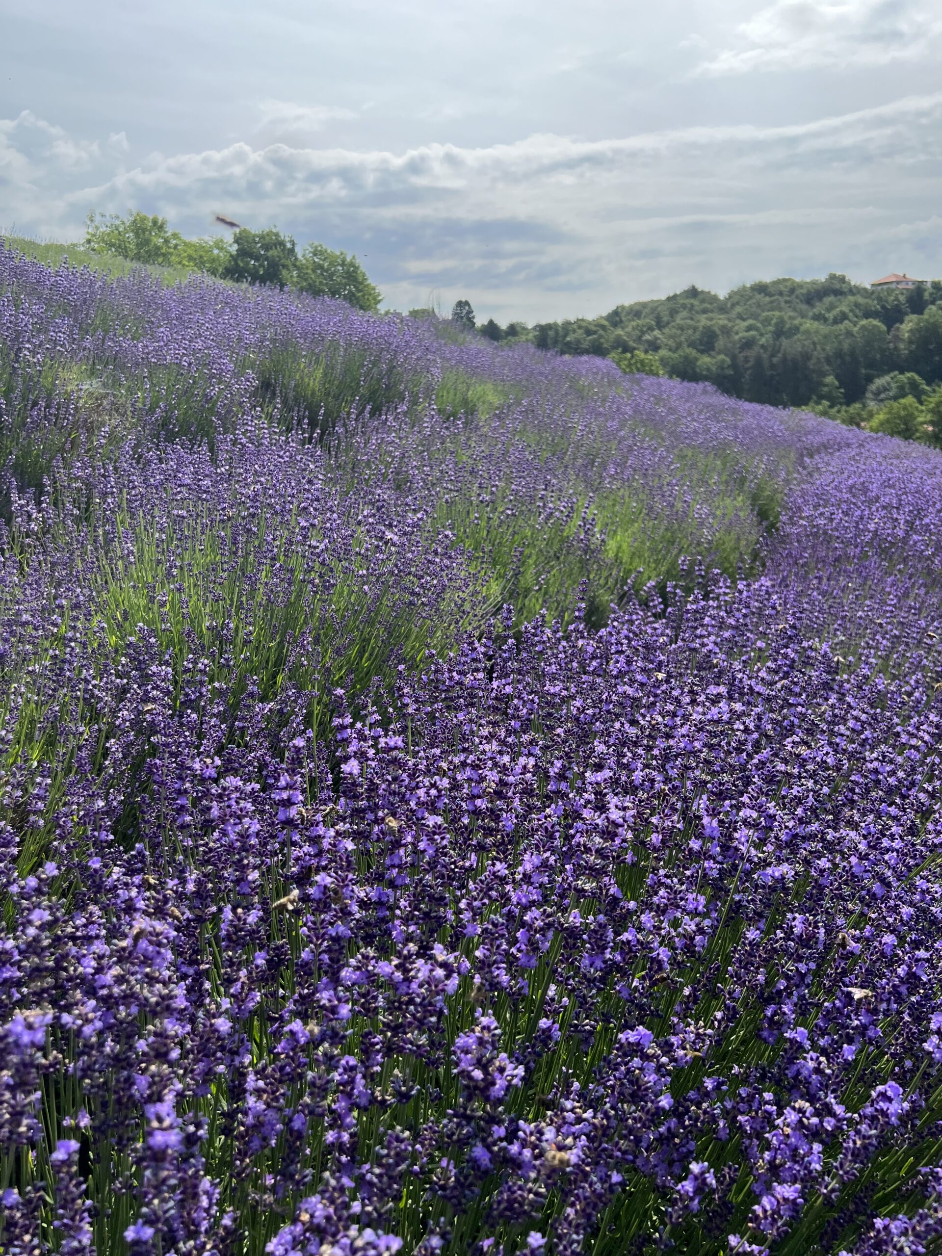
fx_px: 943
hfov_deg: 53.1
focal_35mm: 26
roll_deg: +2.4
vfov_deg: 67.3
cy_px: 628
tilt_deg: -14.1
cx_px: 471
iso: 50
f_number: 1.5
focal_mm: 5.7
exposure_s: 1/3077
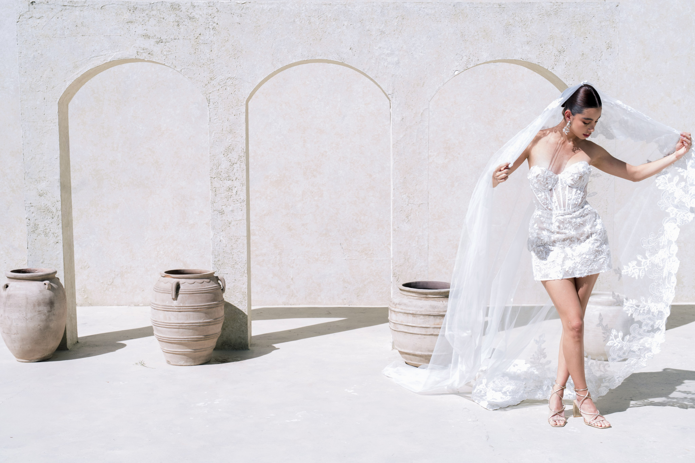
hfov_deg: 43.6
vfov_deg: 29.8
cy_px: 232
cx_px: 348
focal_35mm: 45
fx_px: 869
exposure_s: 1/160
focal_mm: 45
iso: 80
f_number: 7.1
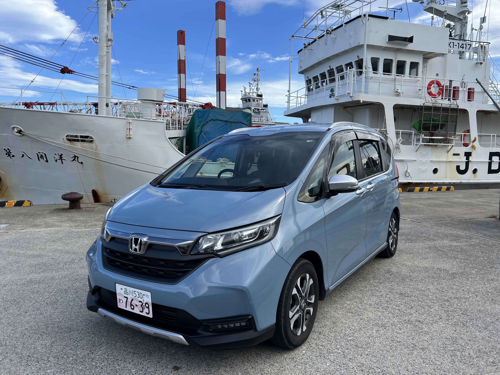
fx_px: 376
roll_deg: -0.2
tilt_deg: -5.5
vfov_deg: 53.1
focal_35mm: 26
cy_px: 188
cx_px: 250
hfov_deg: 67.3
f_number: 1.5
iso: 50
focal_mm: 5.7
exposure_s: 1/1779
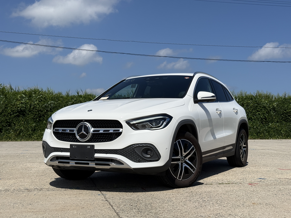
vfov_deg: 30.3
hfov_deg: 39.7
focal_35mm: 48
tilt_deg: +4.5
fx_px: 404
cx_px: 146
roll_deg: +0.0
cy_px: 109
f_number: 1.78
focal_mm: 6.76
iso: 64
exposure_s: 1/11364
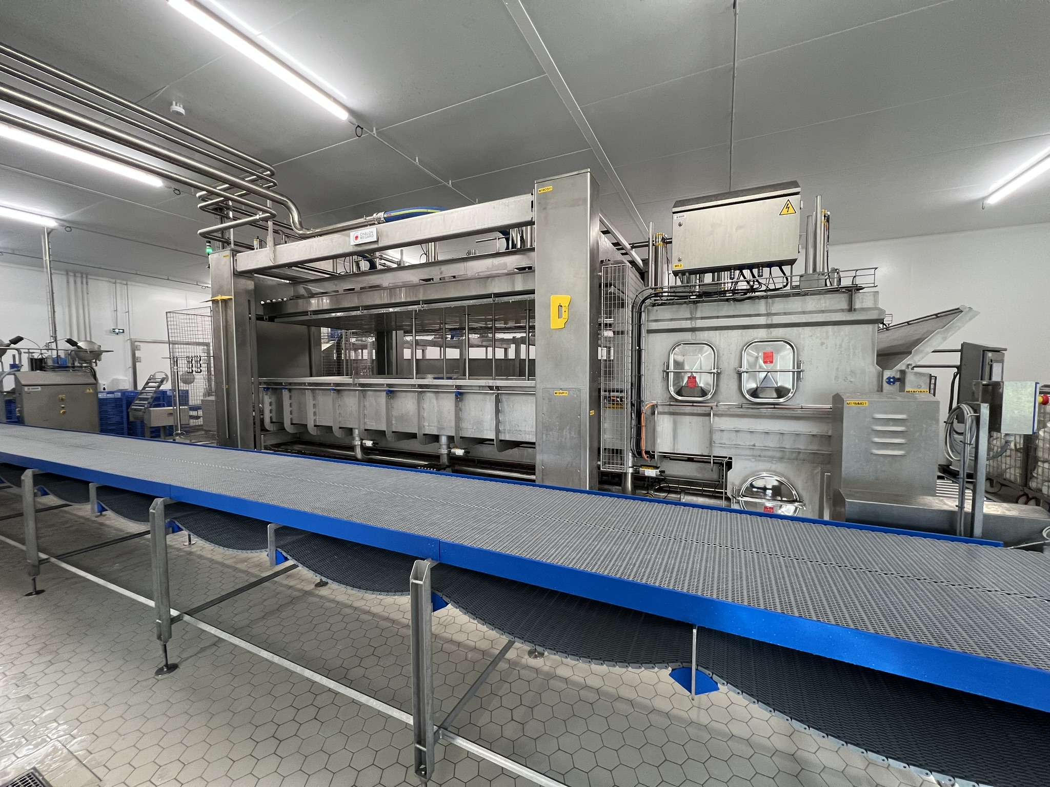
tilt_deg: -2.9
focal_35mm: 13
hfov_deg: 106.2
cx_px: 525
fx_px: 394
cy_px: 394
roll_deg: +0.6
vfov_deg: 89.9
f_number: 1.8
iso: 250
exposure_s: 1/100
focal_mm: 1.57
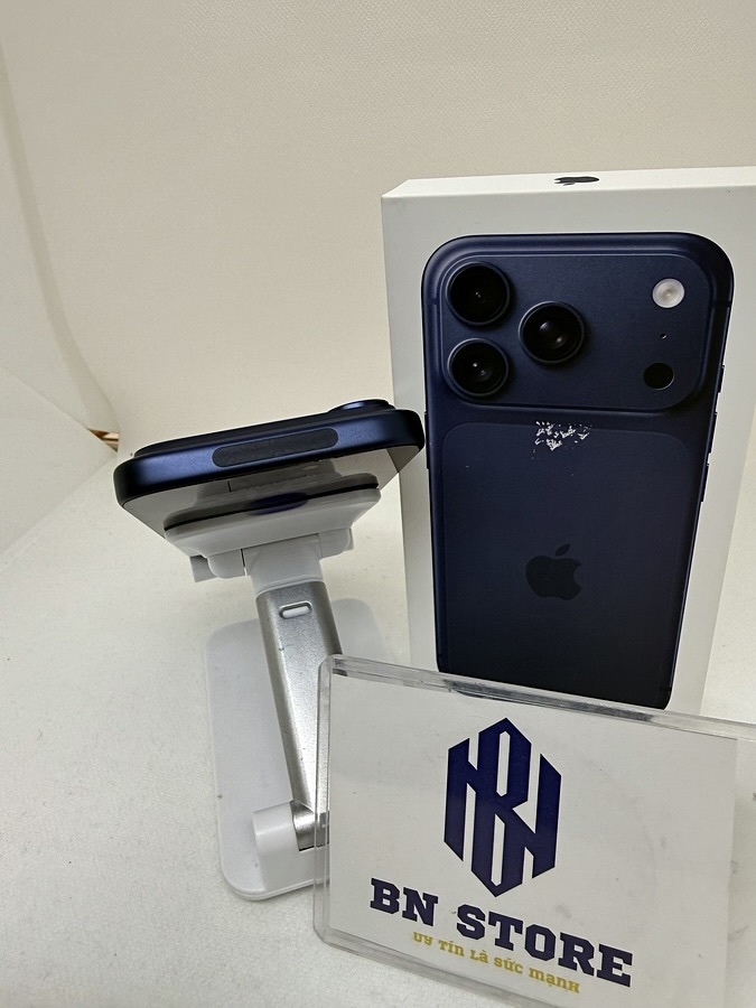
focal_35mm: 24
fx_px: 699
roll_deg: +4.0
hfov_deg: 56.8
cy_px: 504
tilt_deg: -25.2
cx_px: 378
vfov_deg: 71.6
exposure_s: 1/120
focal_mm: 2.22
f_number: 2.2
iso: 40
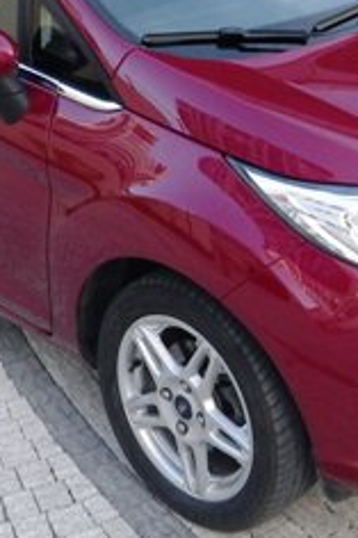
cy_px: 41
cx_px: 228
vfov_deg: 24.8
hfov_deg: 17.2
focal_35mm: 79
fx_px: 1180
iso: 100
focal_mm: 5
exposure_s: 1/50
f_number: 3.5
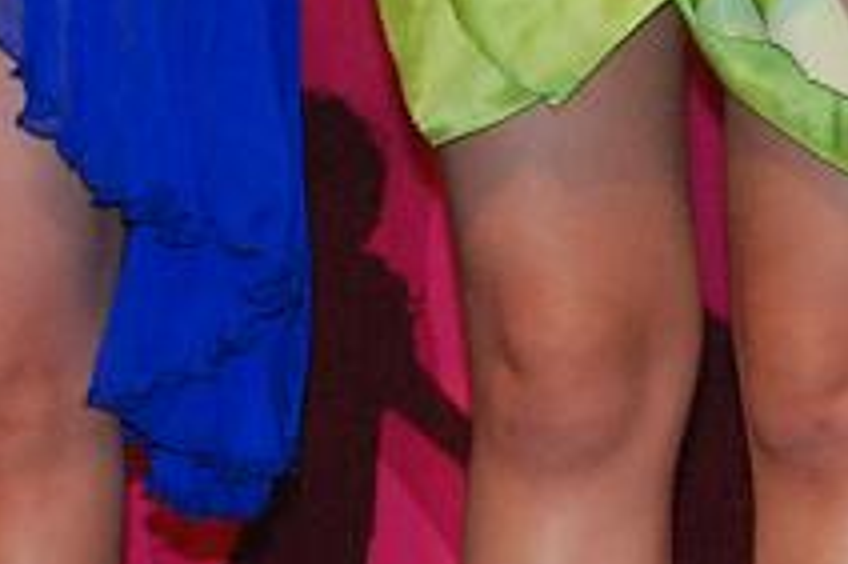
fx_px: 11011
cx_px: 1592
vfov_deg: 2.9
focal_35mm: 468
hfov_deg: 4.4
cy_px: -902
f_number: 7.1
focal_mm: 55
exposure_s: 1/60
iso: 800
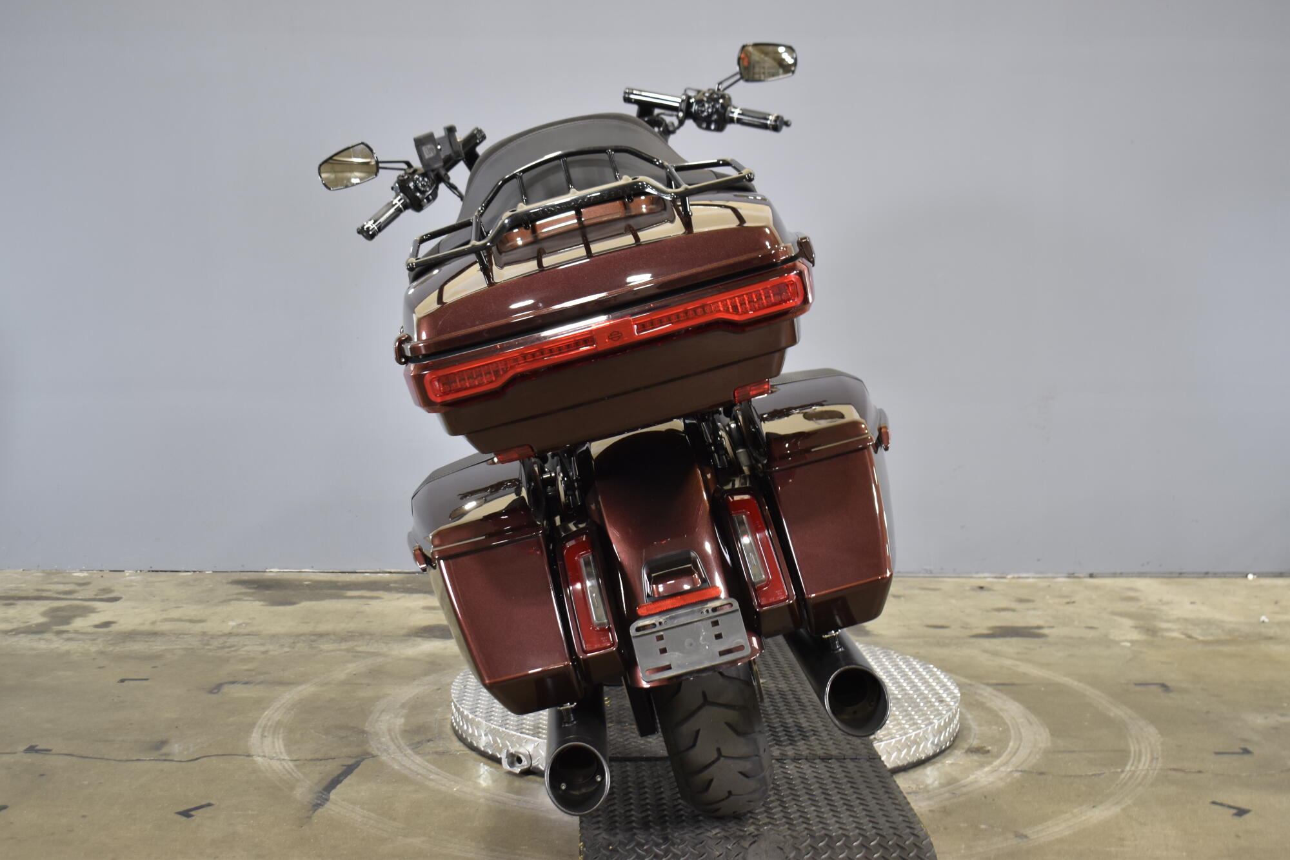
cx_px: 645
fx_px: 1559
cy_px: 430
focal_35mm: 44
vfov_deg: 30.8
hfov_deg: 45.0
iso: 400
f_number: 4.2
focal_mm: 29
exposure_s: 1/13
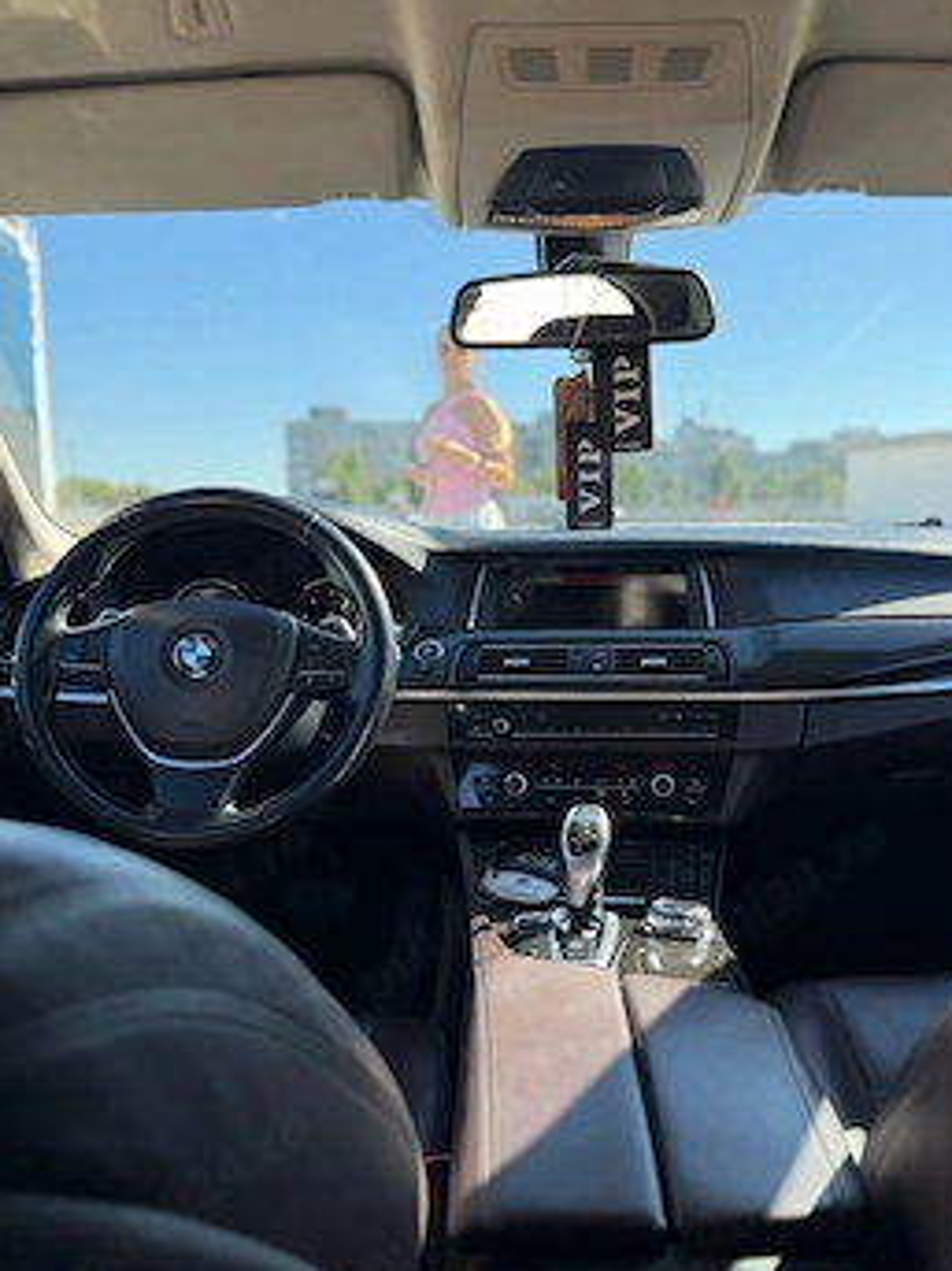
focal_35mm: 28
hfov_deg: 49.5
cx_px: 552
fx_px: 1027
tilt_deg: -8.1
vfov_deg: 63.4
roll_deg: +0.5
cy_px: 667
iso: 100
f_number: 1.78
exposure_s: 1/494
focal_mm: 6.76
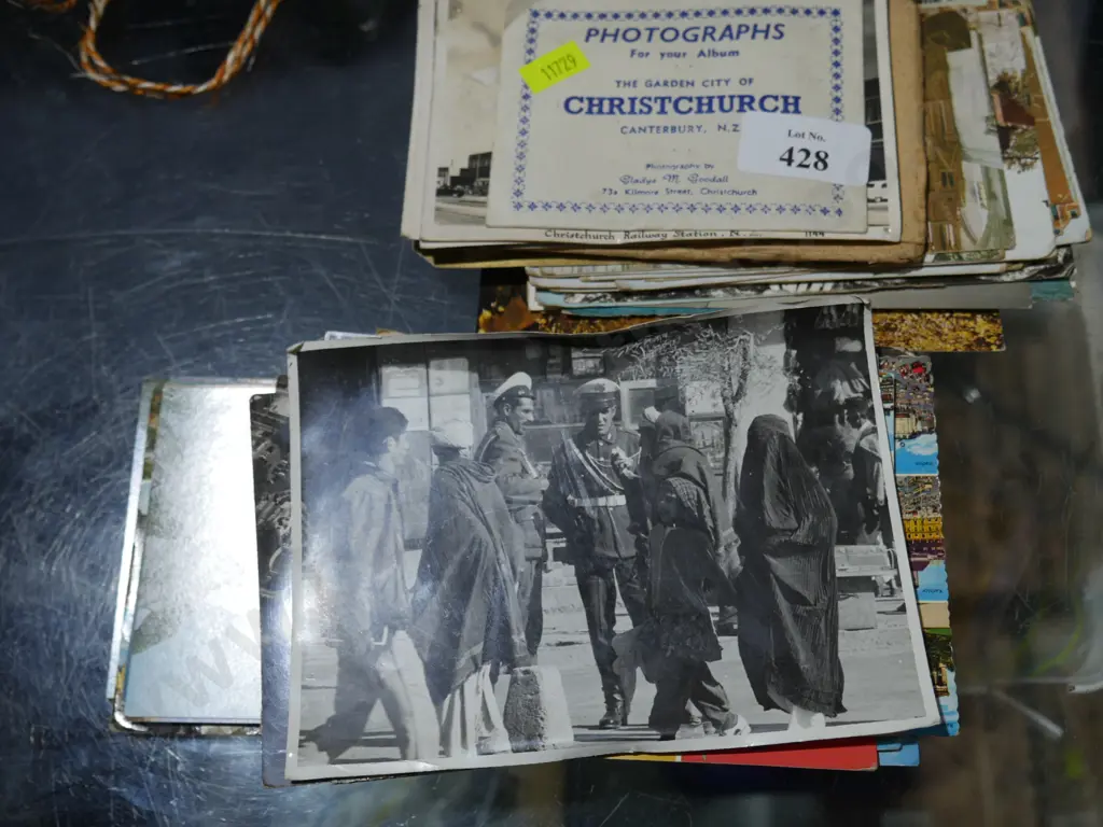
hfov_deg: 44.8
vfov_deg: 34.3
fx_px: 1338
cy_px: 414
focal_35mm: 42
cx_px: 552
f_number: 4.6
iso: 200
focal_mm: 21
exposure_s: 1/125
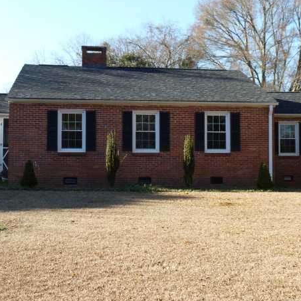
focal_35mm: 45
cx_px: 146
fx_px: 443
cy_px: 156
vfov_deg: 37.5
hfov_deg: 37.5
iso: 100
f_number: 4
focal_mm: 6.4
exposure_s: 1/160
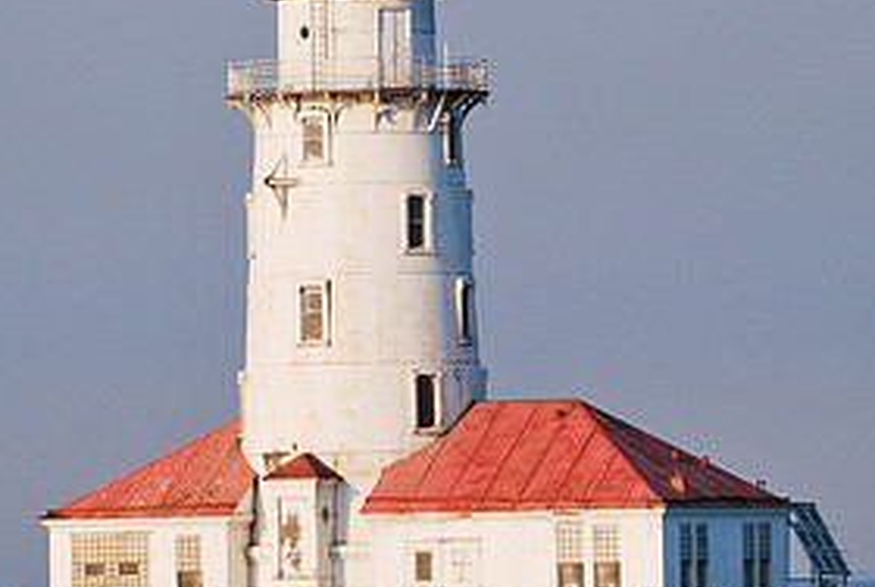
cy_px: 415
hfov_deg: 4.6
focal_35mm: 450
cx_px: 378
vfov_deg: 3.1
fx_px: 10962
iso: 200
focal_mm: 145
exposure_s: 1/1600
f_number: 5
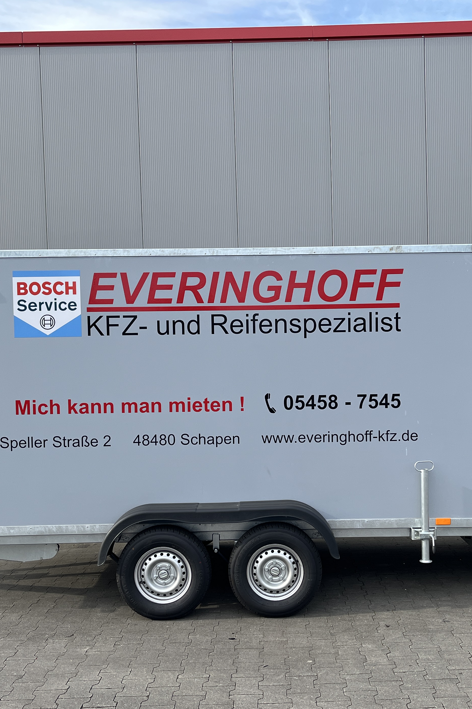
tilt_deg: -1.9
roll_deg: +1.7
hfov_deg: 34.2
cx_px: 270
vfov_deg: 49.5
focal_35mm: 39
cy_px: 380
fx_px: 767
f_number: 1.6
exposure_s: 1/983
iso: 50
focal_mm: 5.1
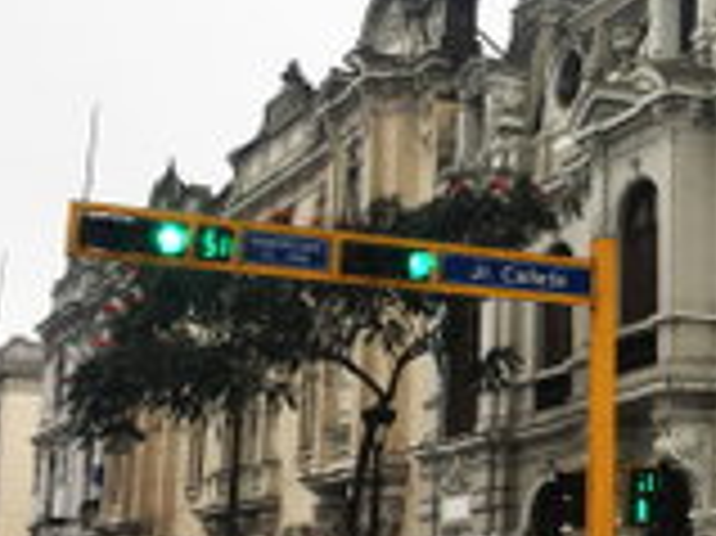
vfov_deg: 20.1
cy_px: 266
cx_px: 860
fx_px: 1509
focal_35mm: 73
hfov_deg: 24.2
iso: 32
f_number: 2.2
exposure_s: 1/243
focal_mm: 4.15
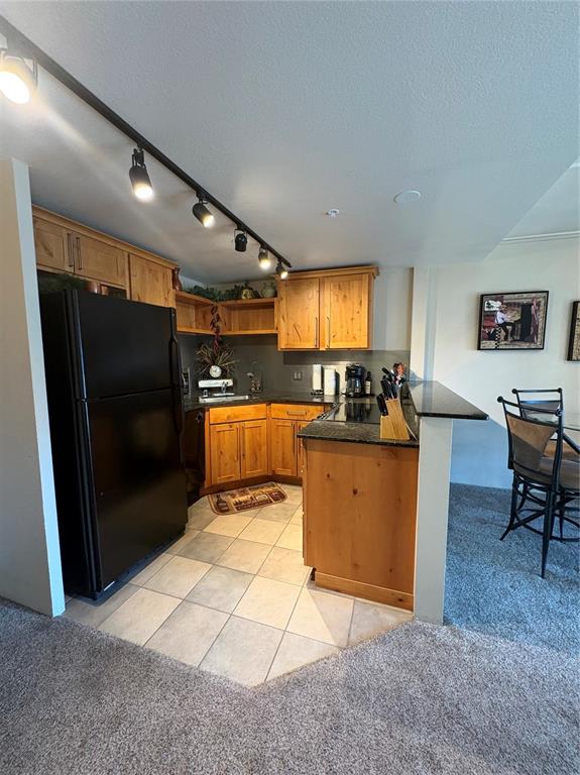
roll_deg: -0.5
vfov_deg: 102.1
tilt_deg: -5.8
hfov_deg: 85.6
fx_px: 313
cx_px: 290
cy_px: 388
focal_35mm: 14
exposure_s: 1/60
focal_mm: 2.22
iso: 400
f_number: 2.2
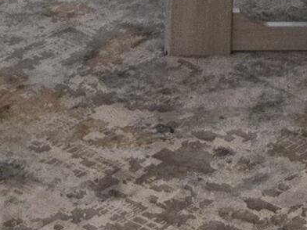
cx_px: 284
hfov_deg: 11.2
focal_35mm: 176
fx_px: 1561
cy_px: -271
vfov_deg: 8.0
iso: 125
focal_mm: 5.4
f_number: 1.8
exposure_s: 1/120
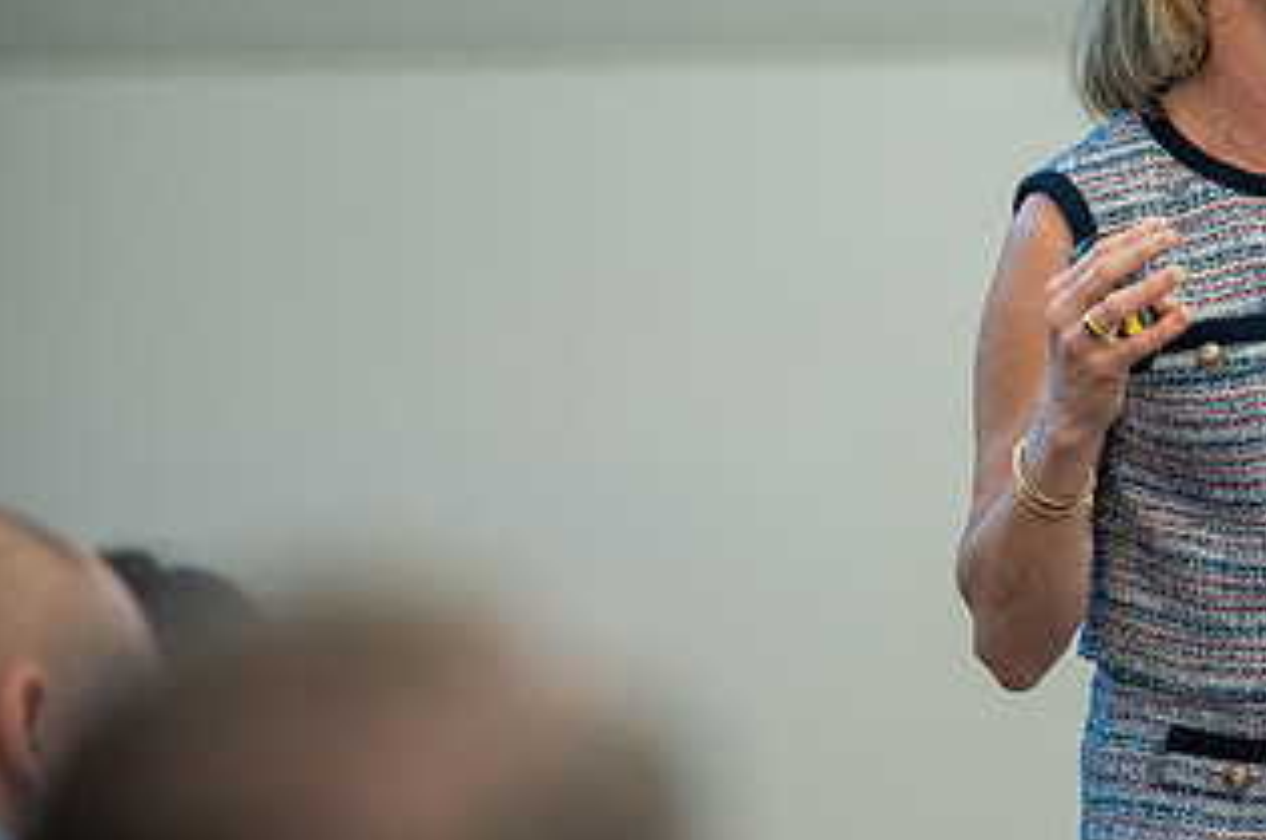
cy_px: 147
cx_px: 1195
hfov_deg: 5.1
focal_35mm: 404
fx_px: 14185
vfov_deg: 3.4
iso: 2000
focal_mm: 200
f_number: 2.8
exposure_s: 1/160
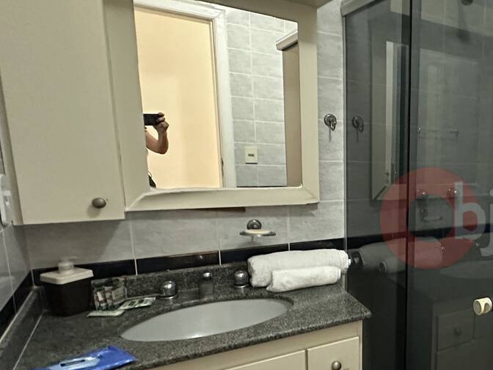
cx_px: 505
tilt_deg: -10.0
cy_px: 221
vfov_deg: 46.5
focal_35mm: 30
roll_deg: -4.4
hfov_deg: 48.2
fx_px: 427
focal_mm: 2.22
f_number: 2.2
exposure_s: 1/60
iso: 1250
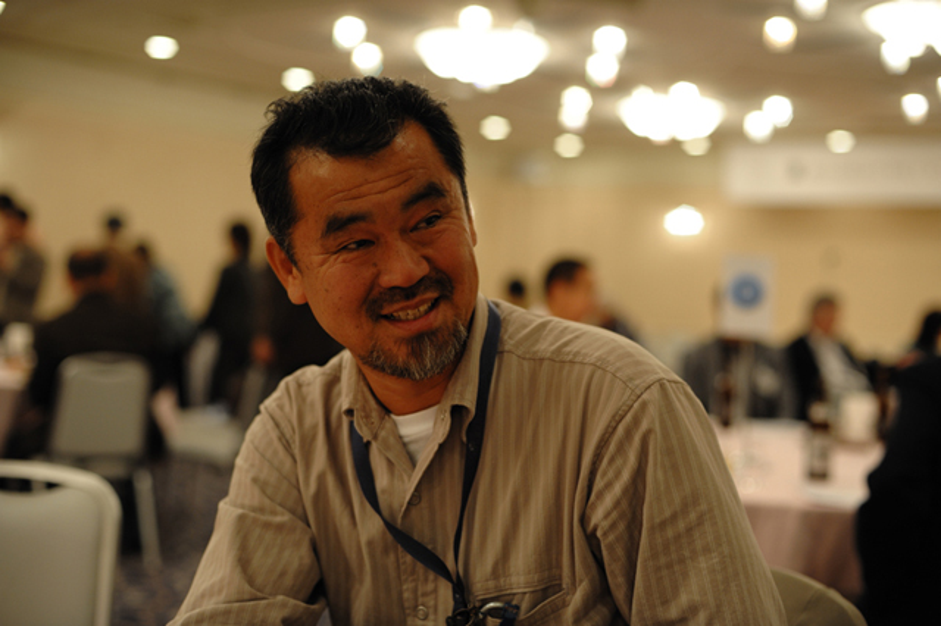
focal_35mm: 50
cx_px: 470
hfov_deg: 39.6
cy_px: 313
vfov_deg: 27.0
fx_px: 1306
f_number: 2.8
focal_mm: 50
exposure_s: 1/100
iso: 1000
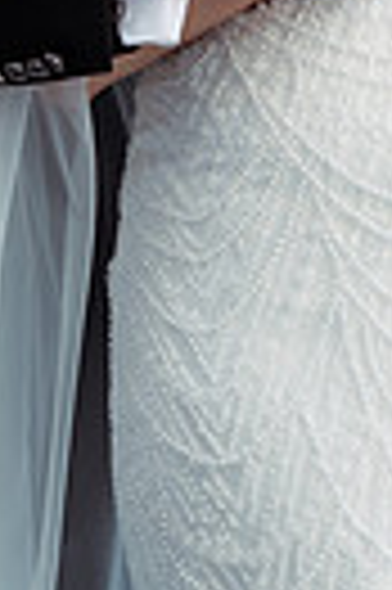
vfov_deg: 7.0
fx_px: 4765
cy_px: -315
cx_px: 300
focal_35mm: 291
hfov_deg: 4.7
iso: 200
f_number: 3.5
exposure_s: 1/250
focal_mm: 85
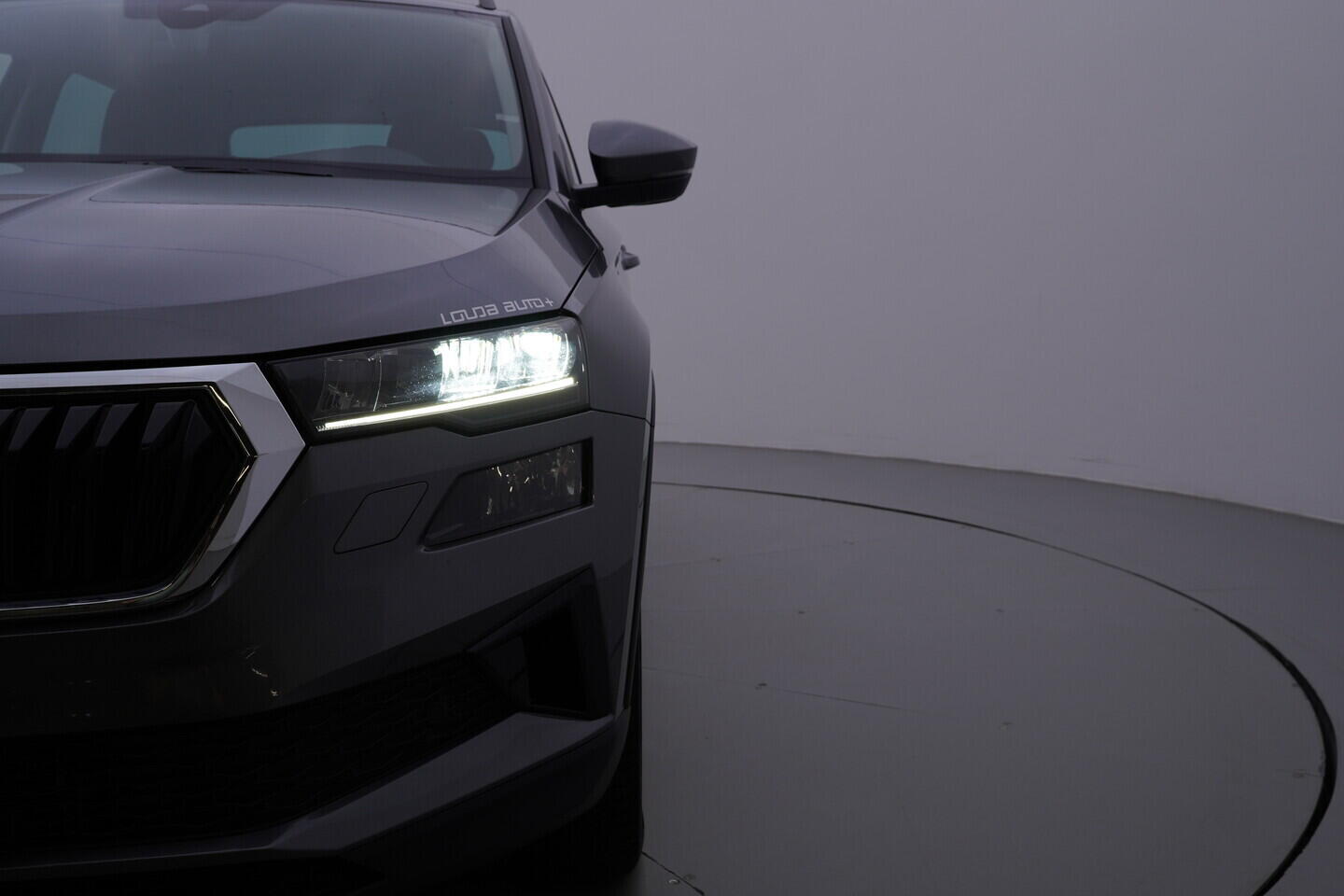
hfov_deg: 53.1
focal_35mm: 36
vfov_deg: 36.9
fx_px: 1344
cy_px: 448
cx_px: 672
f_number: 5.6
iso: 125
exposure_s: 1/160
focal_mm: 24
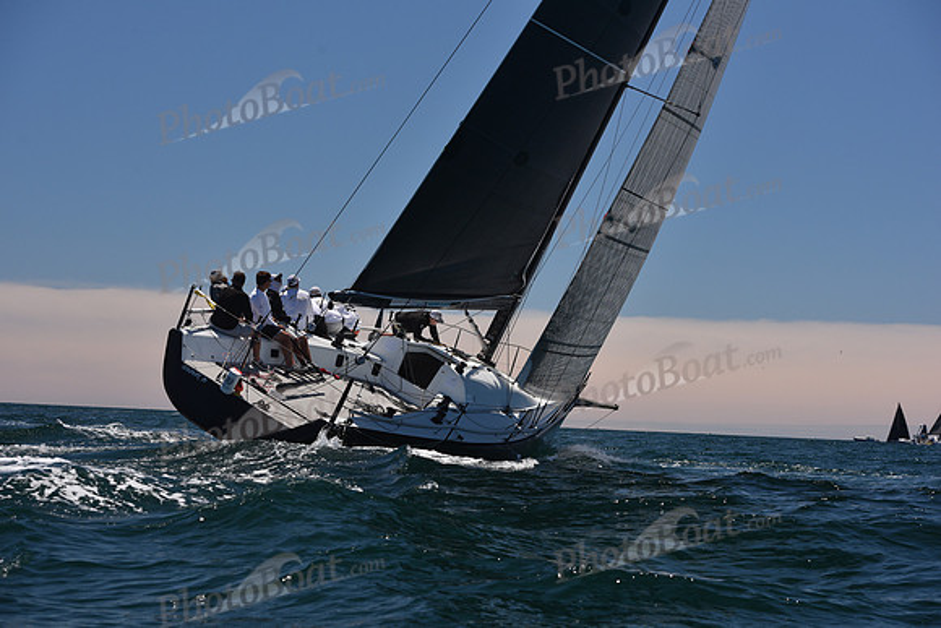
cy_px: 314
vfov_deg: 19.5
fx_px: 1830
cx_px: 470
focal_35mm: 70
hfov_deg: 28.8
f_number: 7.1
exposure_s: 1/800
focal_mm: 70
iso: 250
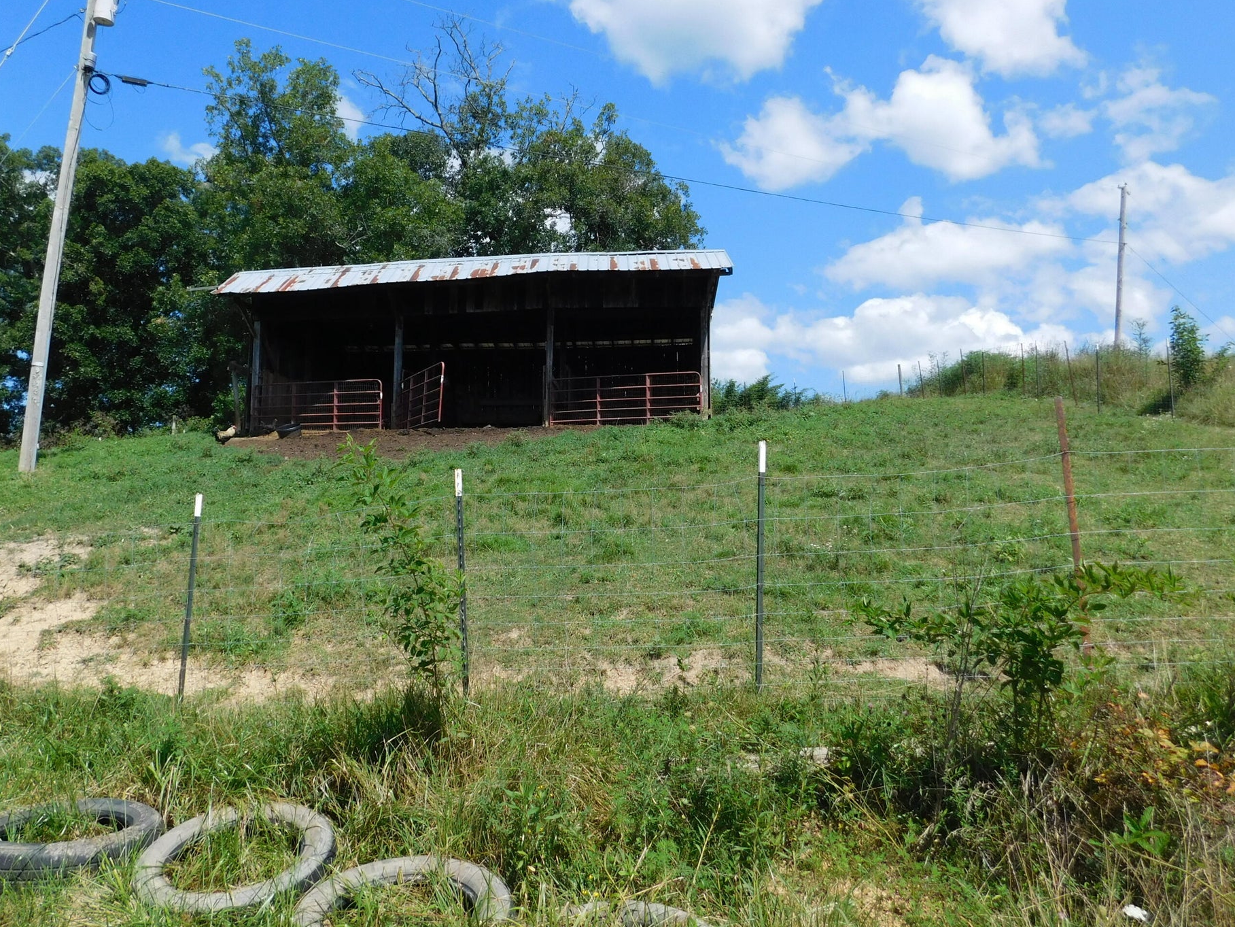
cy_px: 416
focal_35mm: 27
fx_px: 963
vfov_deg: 51.3
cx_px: 553
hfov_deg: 65.2
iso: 125
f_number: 6
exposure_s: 1/500
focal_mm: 4
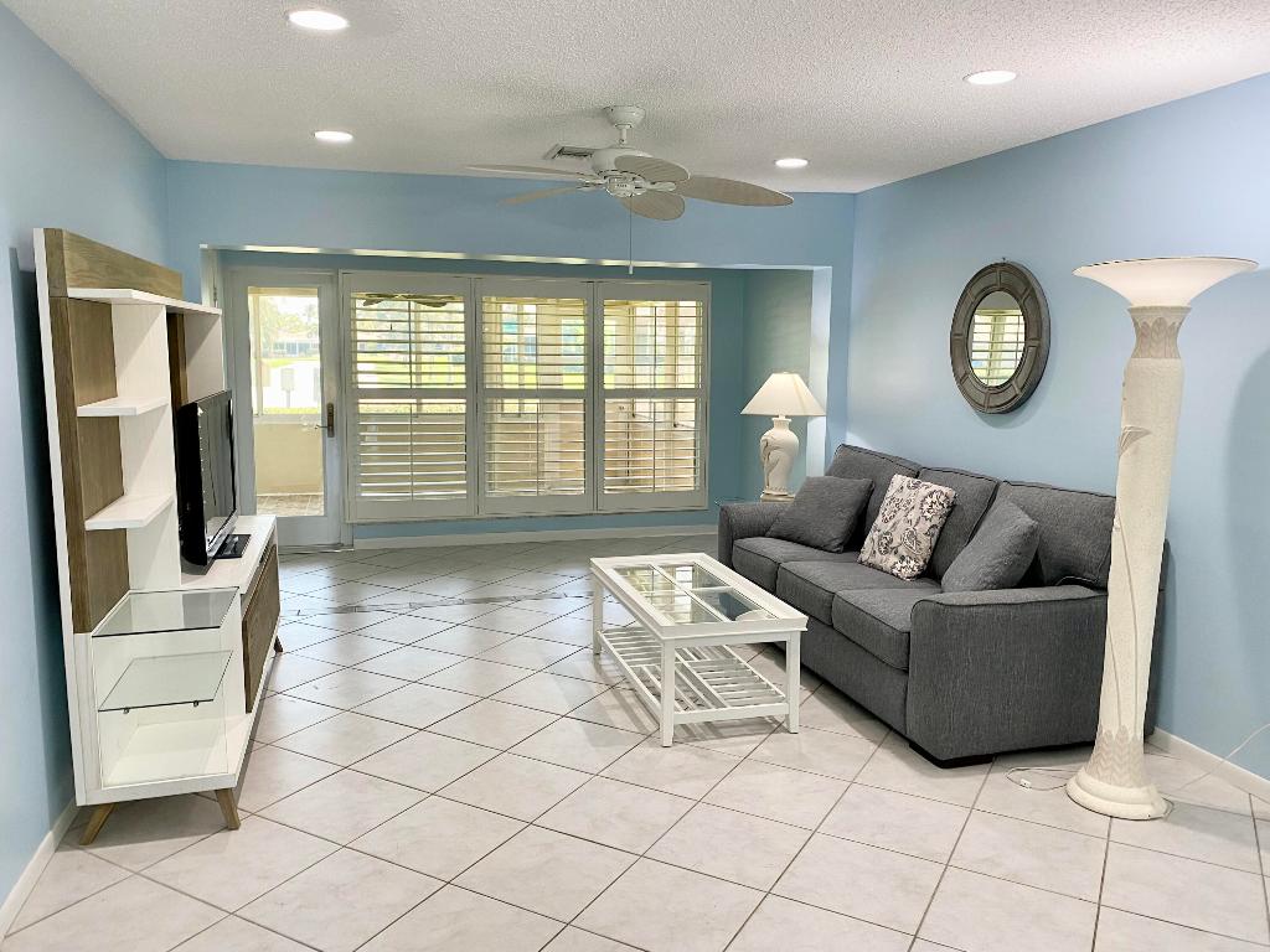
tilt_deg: -5.7
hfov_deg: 67.3
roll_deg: +0.4
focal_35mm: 26
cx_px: 635
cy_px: 476
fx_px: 954
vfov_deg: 53.1
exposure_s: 1/60
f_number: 1.8
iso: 100
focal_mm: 4.25
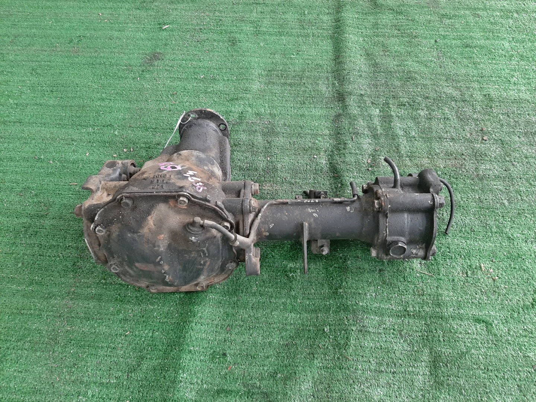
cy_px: 201
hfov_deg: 67.3
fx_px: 403
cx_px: 268
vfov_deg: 53.1
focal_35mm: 26
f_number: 1.7
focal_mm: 3.93
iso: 169
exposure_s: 1/33
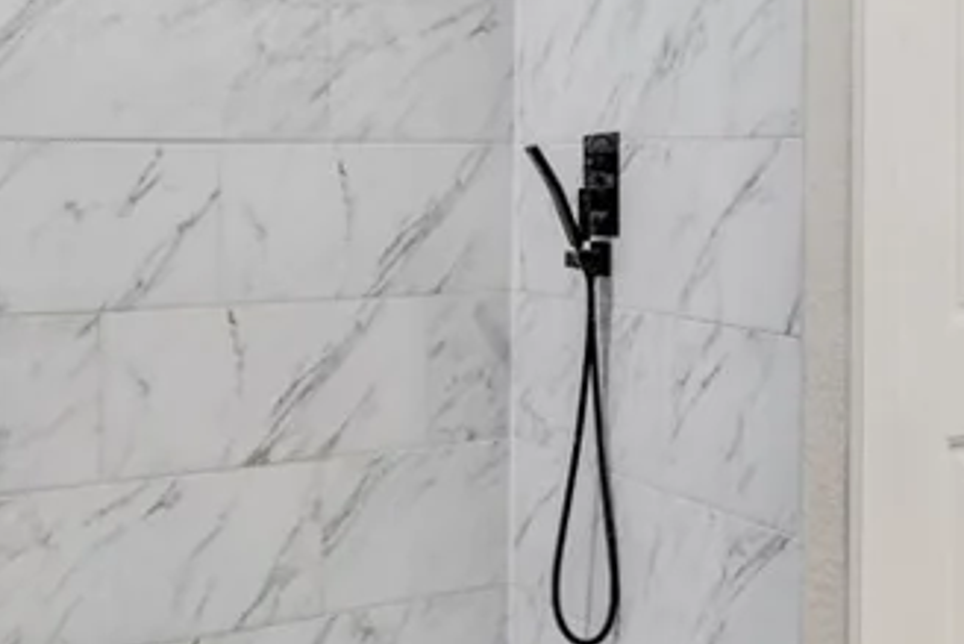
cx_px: 823
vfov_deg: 25.2
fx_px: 1420
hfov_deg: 35.8
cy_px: 156
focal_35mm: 53
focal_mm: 11.5
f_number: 9
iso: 640
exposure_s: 1/6
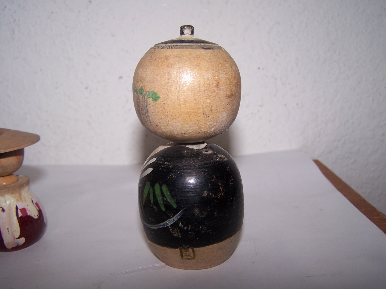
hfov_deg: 49.0
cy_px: 144
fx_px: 424
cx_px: 193
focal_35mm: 38
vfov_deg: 37.7
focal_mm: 6.3
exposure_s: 1/60
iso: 80
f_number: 2.8
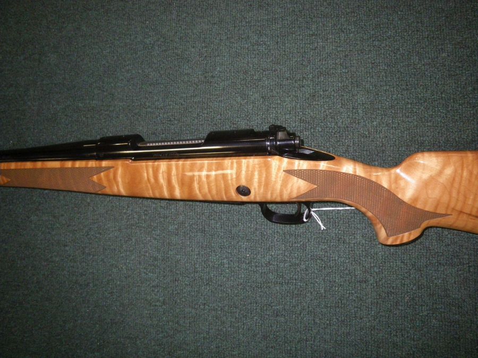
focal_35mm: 28
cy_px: 179
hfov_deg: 63.4
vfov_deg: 49.7
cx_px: 239
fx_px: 387
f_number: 3.5
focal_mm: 5
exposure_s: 1/50
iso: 400
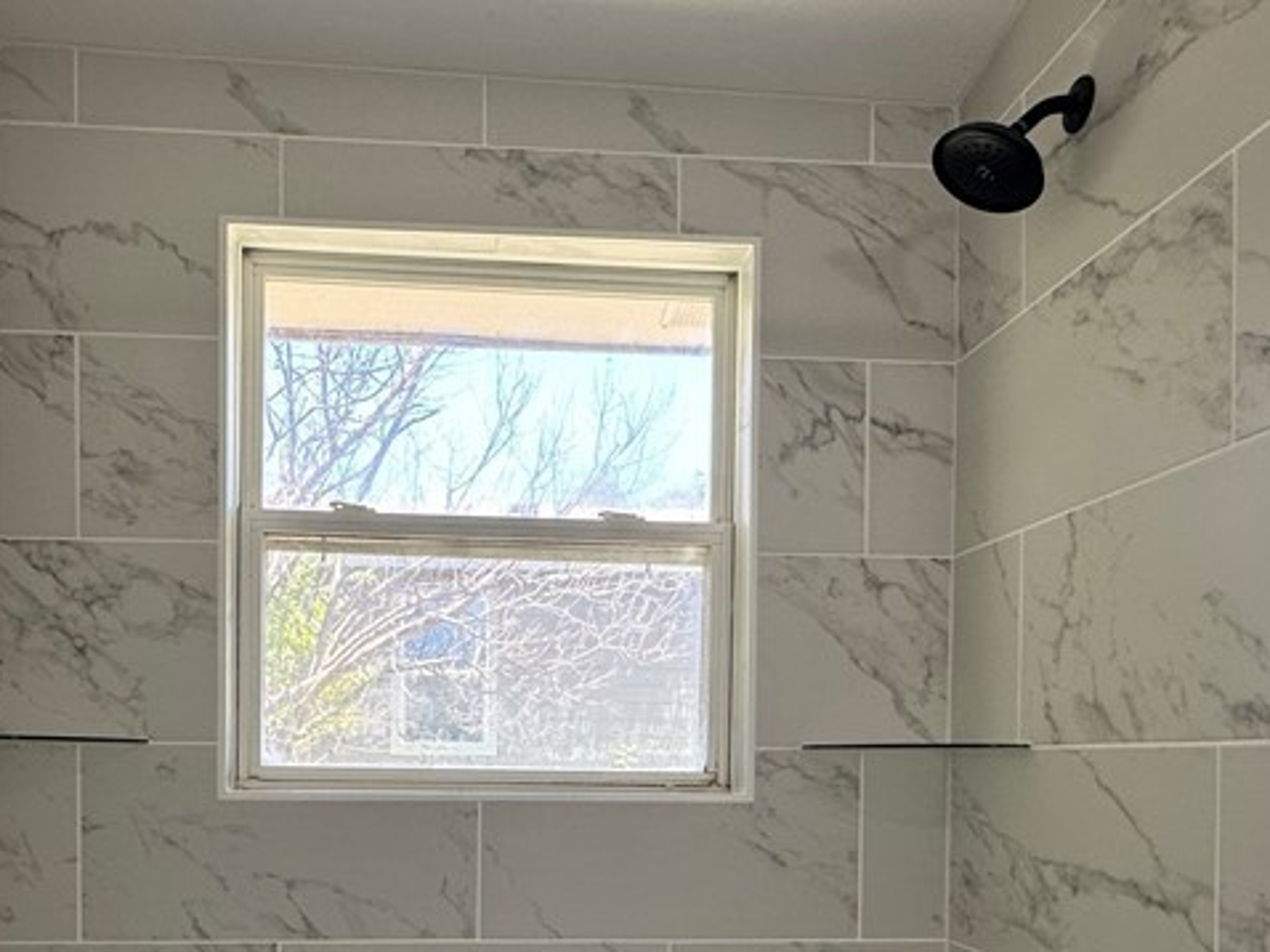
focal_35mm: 30
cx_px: 521
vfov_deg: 44.4
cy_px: 766
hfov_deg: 59.6
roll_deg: +0.6
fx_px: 1100
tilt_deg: -0.1
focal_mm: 2.22
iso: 80
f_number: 2.2
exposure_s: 1/120
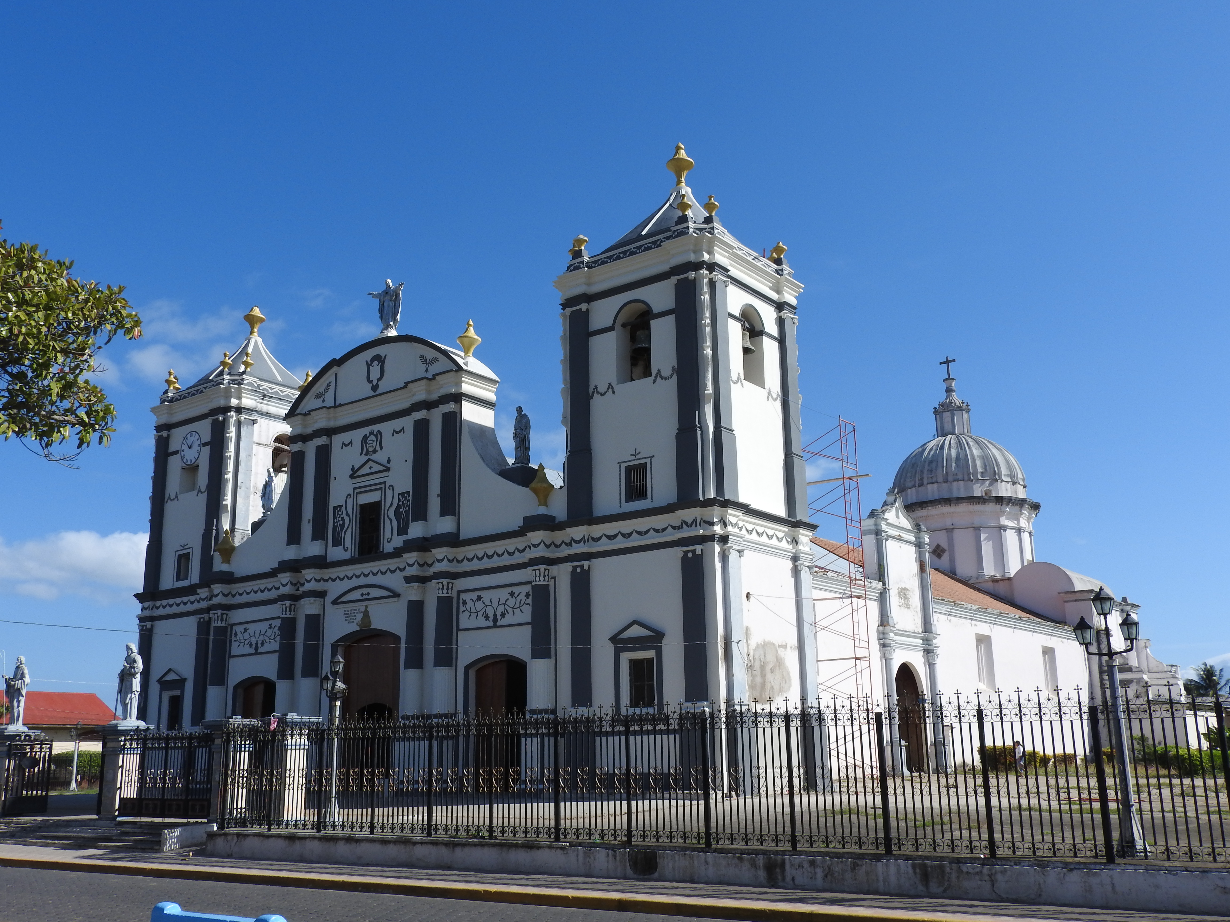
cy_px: 461
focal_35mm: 33
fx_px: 1173
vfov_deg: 42.9
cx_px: 615
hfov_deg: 55.4
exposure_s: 1/800
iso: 100
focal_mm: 5.9
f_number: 5.1
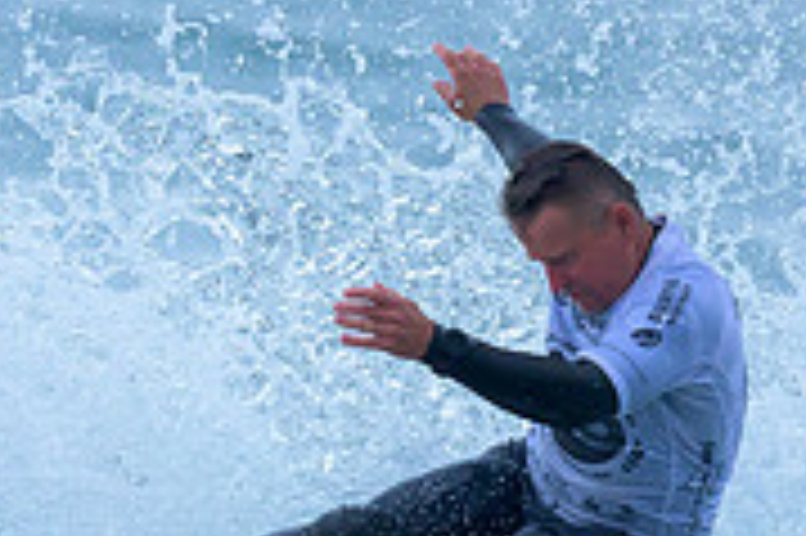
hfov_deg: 0.6
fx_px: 79764
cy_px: 779
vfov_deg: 0.4
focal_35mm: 3566
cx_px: 97
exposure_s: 1/2000
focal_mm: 800
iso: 800
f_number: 6.3
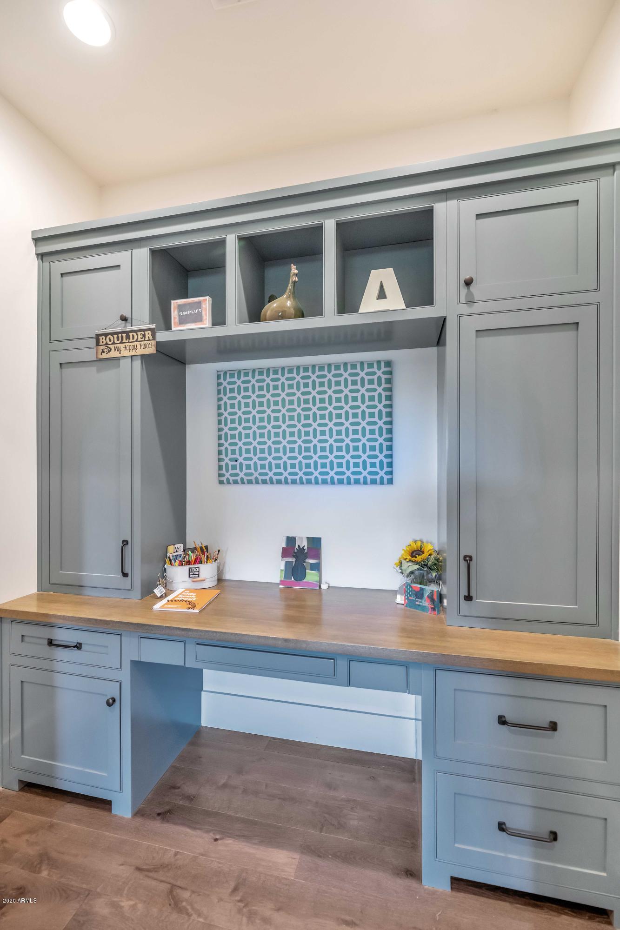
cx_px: 310
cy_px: 465
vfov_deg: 100.4
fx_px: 388
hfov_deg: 77.3
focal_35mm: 15
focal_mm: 15
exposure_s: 1/60
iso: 1000
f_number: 2.8
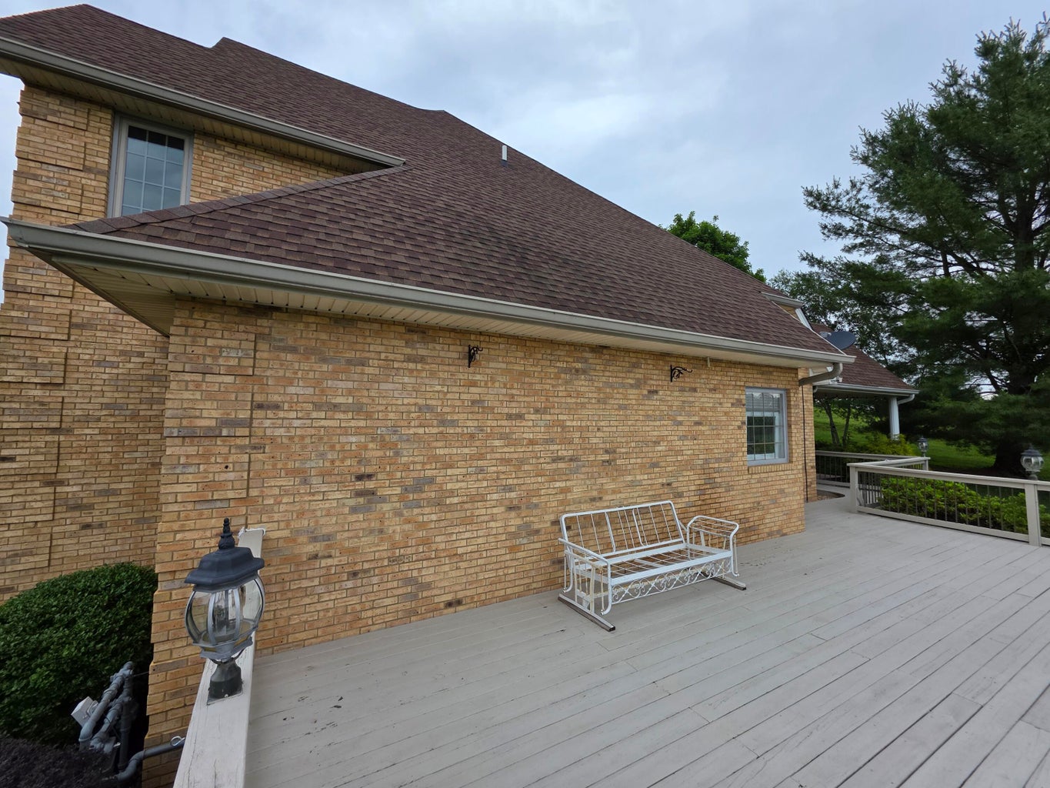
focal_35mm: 13
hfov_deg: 106.2
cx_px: 525
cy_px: 394
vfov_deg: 89.9
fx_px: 394
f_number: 1.9
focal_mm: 2.2
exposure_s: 1/120
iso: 25
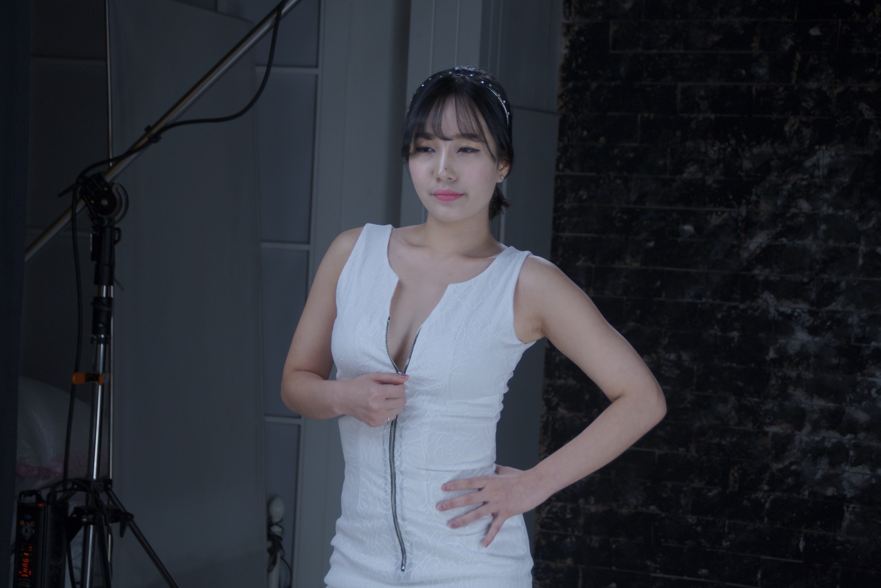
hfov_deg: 22.6
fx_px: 2202
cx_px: 440
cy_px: 294
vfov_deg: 15.2
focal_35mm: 90
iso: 400
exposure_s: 1/200
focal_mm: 60
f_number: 5.6
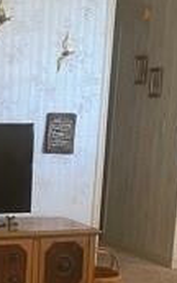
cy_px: 283
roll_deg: -0.6
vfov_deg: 19.8
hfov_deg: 12.3
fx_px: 788
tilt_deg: -12.9
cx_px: -75
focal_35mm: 102
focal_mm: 4.2
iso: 320
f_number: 1.6
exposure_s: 1/60
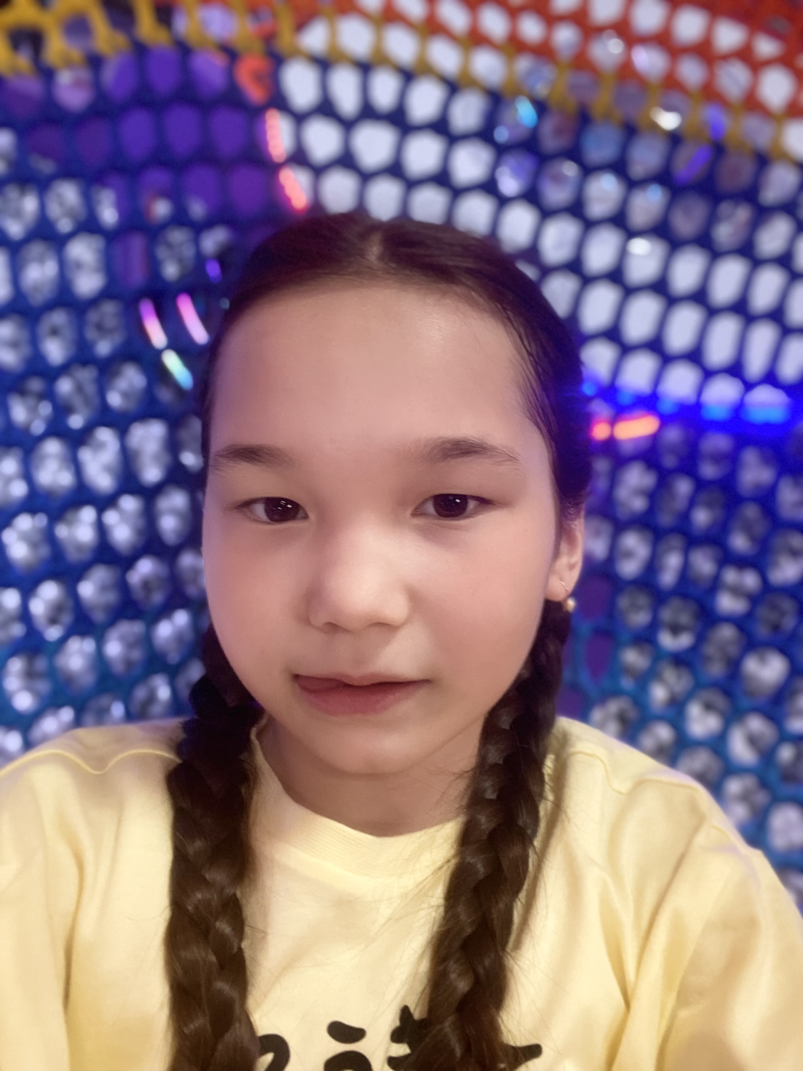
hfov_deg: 46.8
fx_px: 928
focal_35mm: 30
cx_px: 402
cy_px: 536
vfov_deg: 60.0
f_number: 2.2
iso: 250
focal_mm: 2.71
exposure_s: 1/33
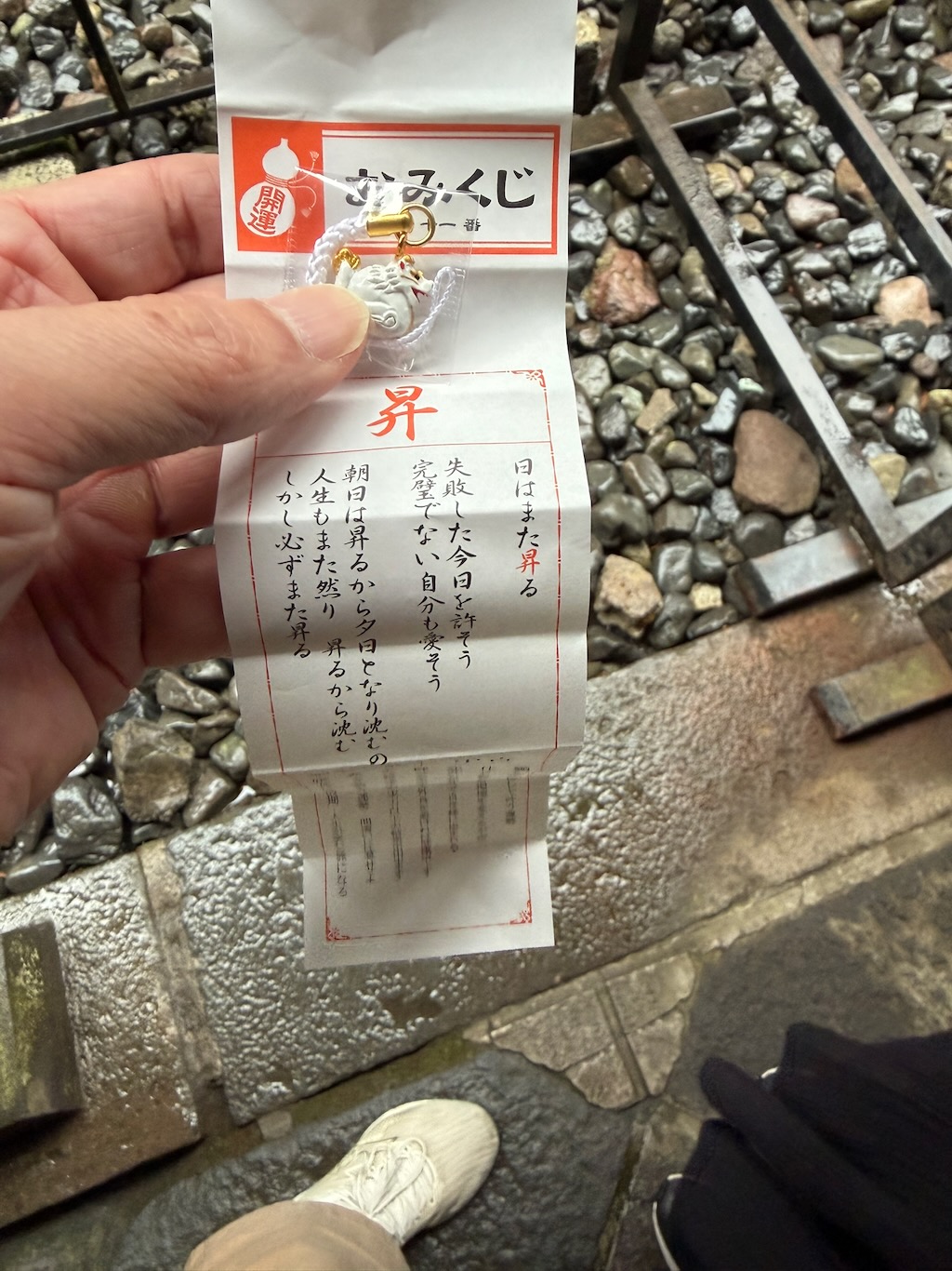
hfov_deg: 56.8
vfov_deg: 71.6
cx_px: 476
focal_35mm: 24
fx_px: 880
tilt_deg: -66.6
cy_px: 636
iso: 320
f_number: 2.2
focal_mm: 2.22
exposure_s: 1/112
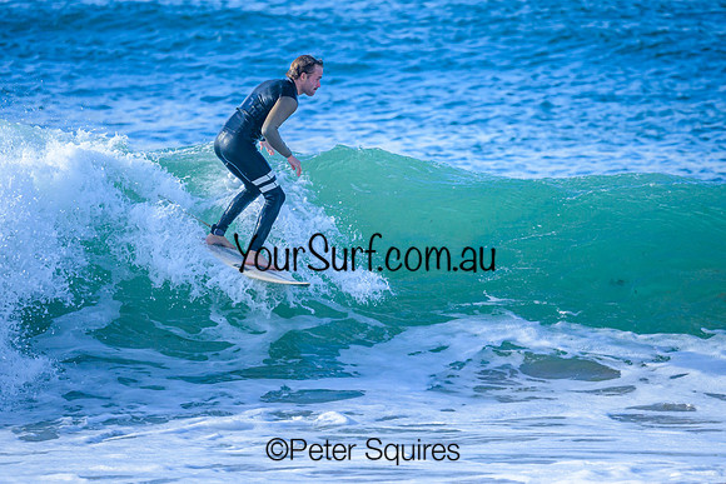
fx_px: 19479
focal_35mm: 966
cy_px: 225
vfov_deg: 1.4
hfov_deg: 2.1
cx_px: 356
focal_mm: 800
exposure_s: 1/2000
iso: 400
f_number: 6.3
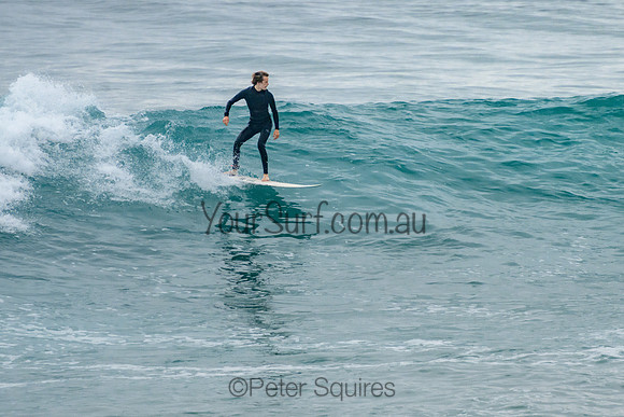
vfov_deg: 2.5
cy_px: 148
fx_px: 9525
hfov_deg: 3.8
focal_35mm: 549
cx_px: 395
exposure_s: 1/1250
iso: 500
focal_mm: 400
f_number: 5.6
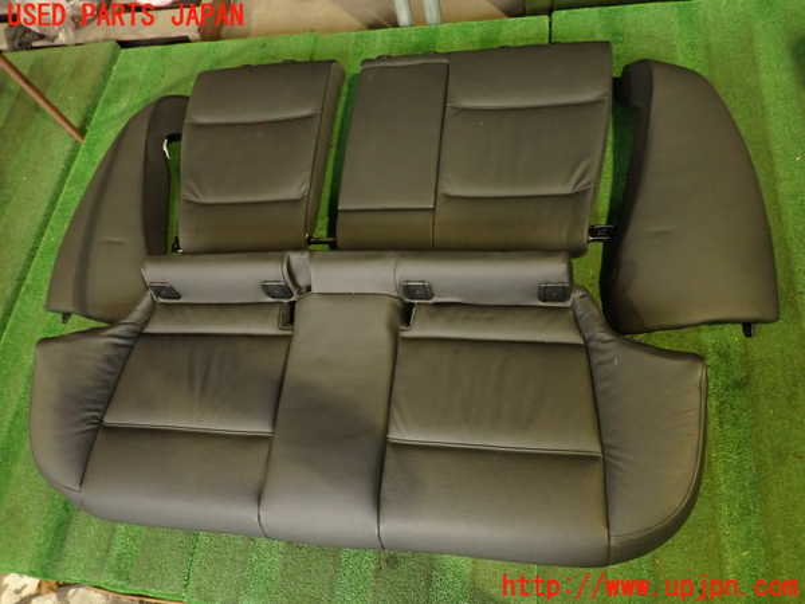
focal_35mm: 25
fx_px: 581
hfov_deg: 69.4
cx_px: 402
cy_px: 302
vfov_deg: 54.9
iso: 500
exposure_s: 1/30
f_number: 2
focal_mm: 4.5
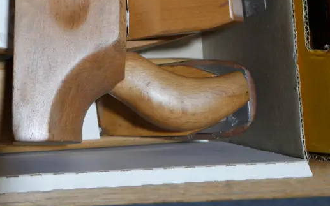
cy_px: -80
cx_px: 95
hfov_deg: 24.5
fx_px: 755
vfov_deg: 14.7
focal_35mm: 84
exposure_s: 1/60
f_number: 4.4
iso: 200
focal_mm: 20
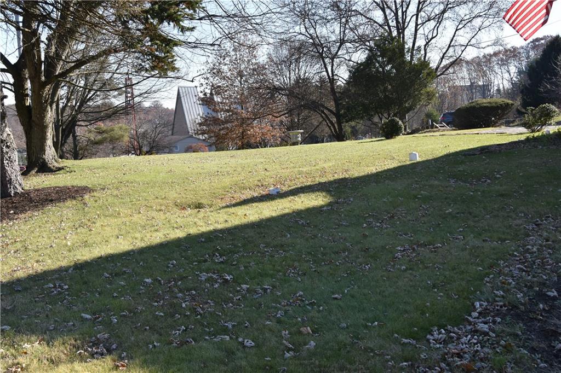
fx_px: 631
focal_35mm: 40
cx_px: 280
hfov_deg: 47.9
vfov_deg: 33.0
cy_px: 186
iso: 360
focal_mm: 27
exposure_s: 1/500
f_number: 8
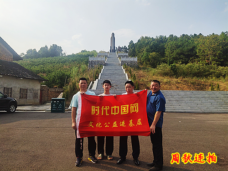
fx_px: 165
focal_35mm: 25
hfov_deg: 69.4
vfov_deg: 54.9
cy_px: 86
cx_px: 114
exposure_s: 1/6409
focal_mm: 4.71
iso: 50
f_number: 1.8
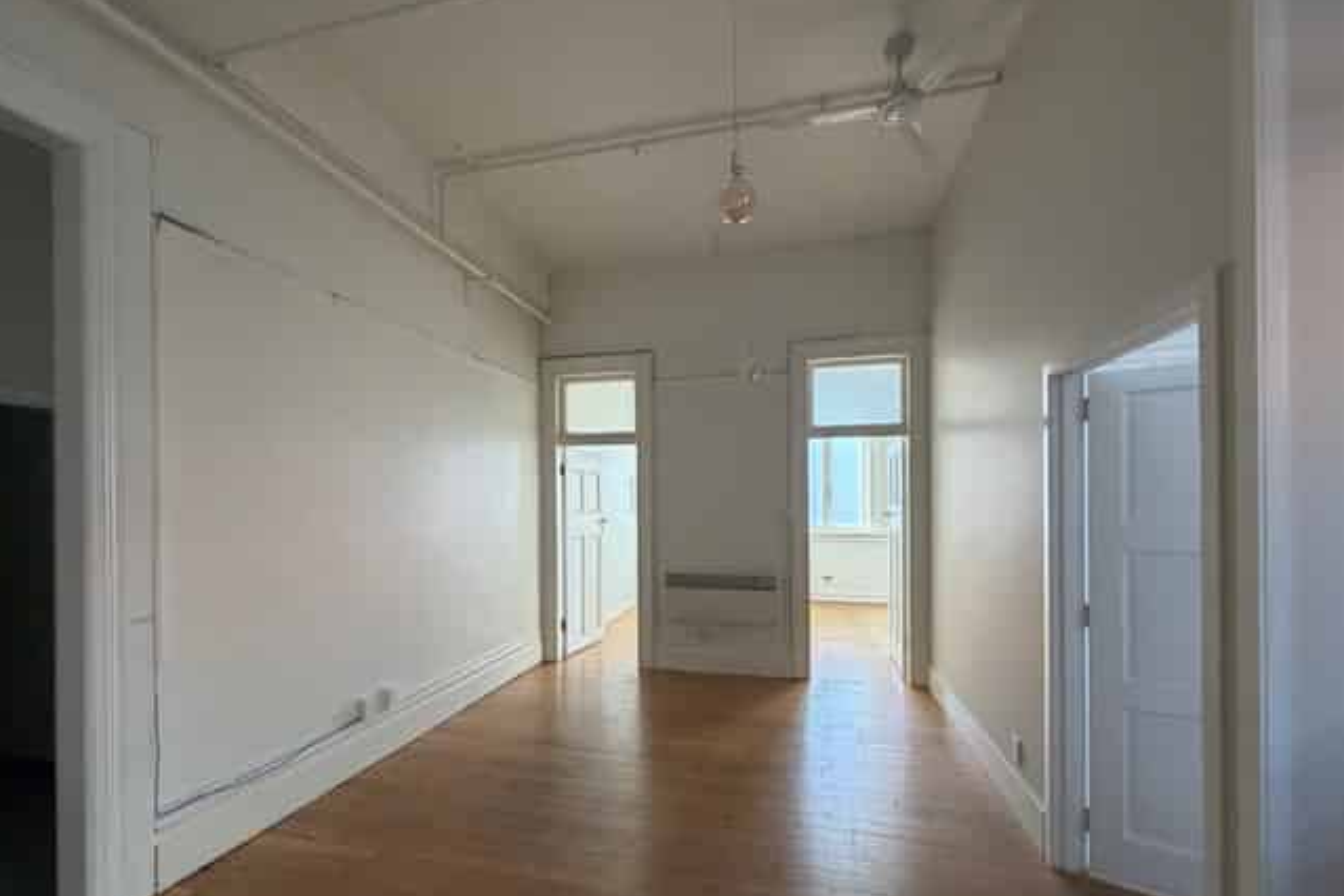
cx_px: 671
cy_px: 506
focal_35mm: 15
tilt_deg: -0.1
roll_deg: +0.7
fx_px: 560
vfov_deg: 77.0
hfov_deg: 100.4
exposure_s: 1/118
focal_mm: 2.22
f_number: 2.2
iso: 320
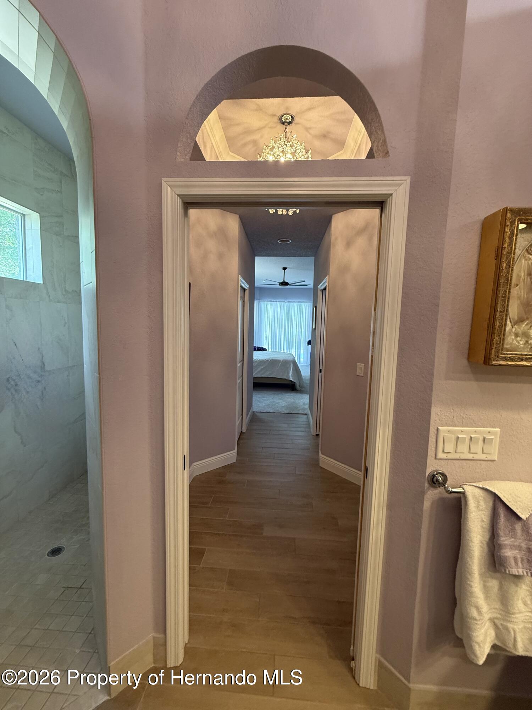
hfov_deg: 85.7
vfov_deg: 102.1
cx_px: 266
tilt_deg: -4.5
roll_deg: -1.2
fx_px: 287
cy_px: 355
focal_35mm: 14
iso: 250
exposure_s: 1/60
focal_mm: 2.22
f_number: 2.2
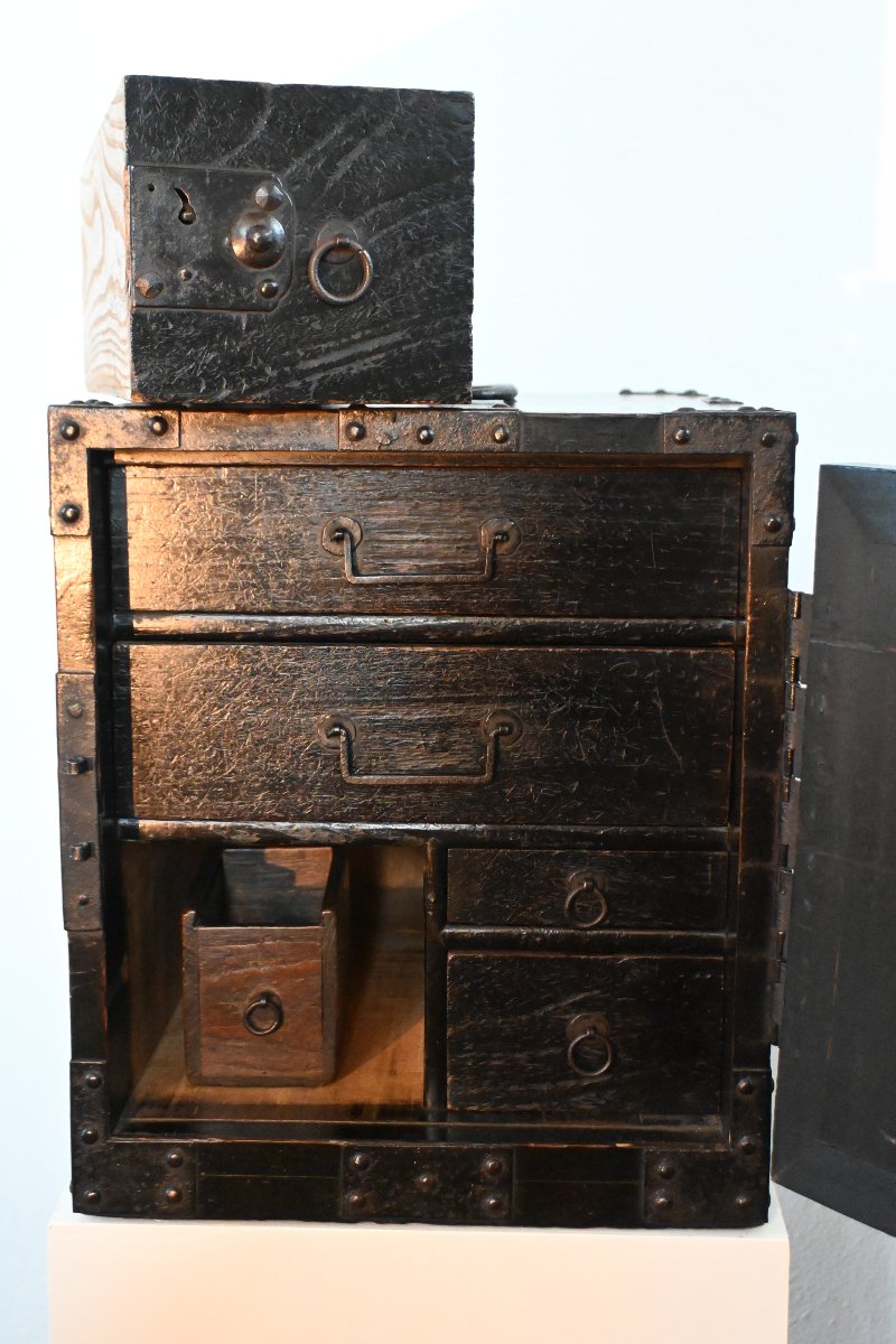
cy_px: 672
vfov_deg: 43.0
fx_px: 1708
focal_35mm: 46
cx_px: 448
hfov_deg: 29.4
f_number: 4.8
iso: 10000
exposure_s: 1/60
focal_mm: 30.5
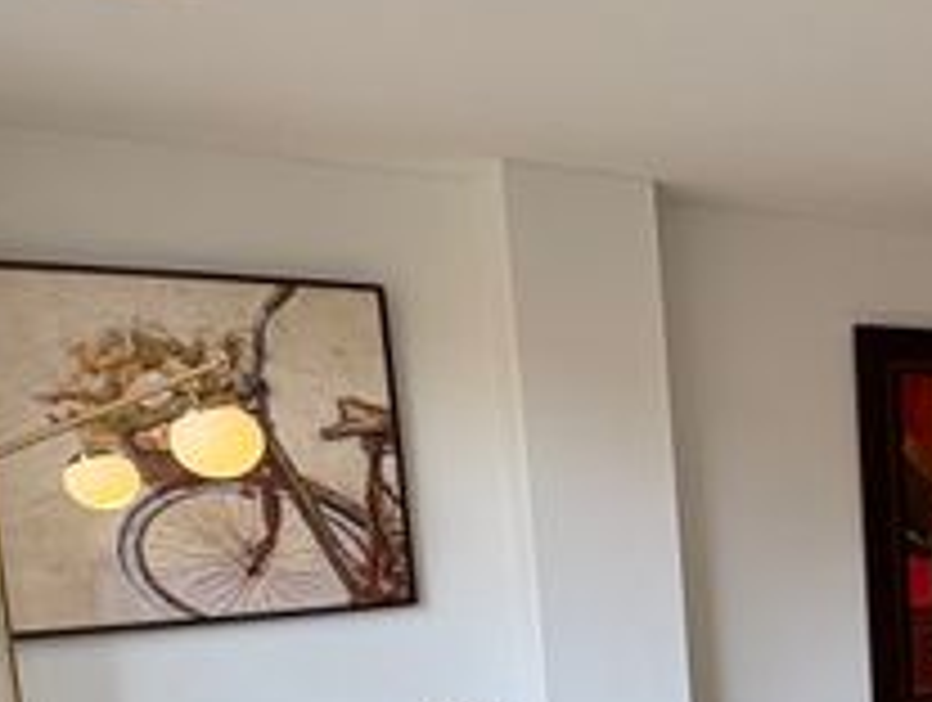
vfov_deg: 30.8
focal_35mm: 45
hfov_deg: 34.5
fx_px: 1214
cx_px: 1092
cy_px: 634
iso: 50
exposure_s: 1/99
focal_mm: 2.22
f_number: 2.2
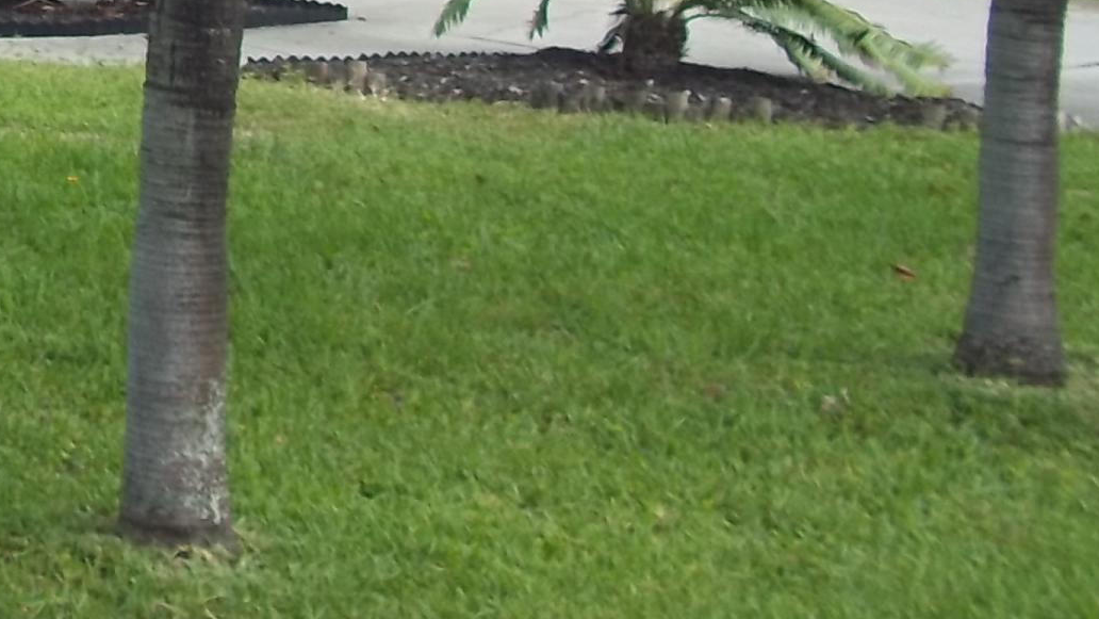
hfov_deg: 17.2
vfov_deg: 10.3
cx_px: -477
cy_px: -296
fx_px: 3323
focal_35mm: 114
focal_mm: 6.5
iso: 80
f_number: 8
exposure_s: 1/100
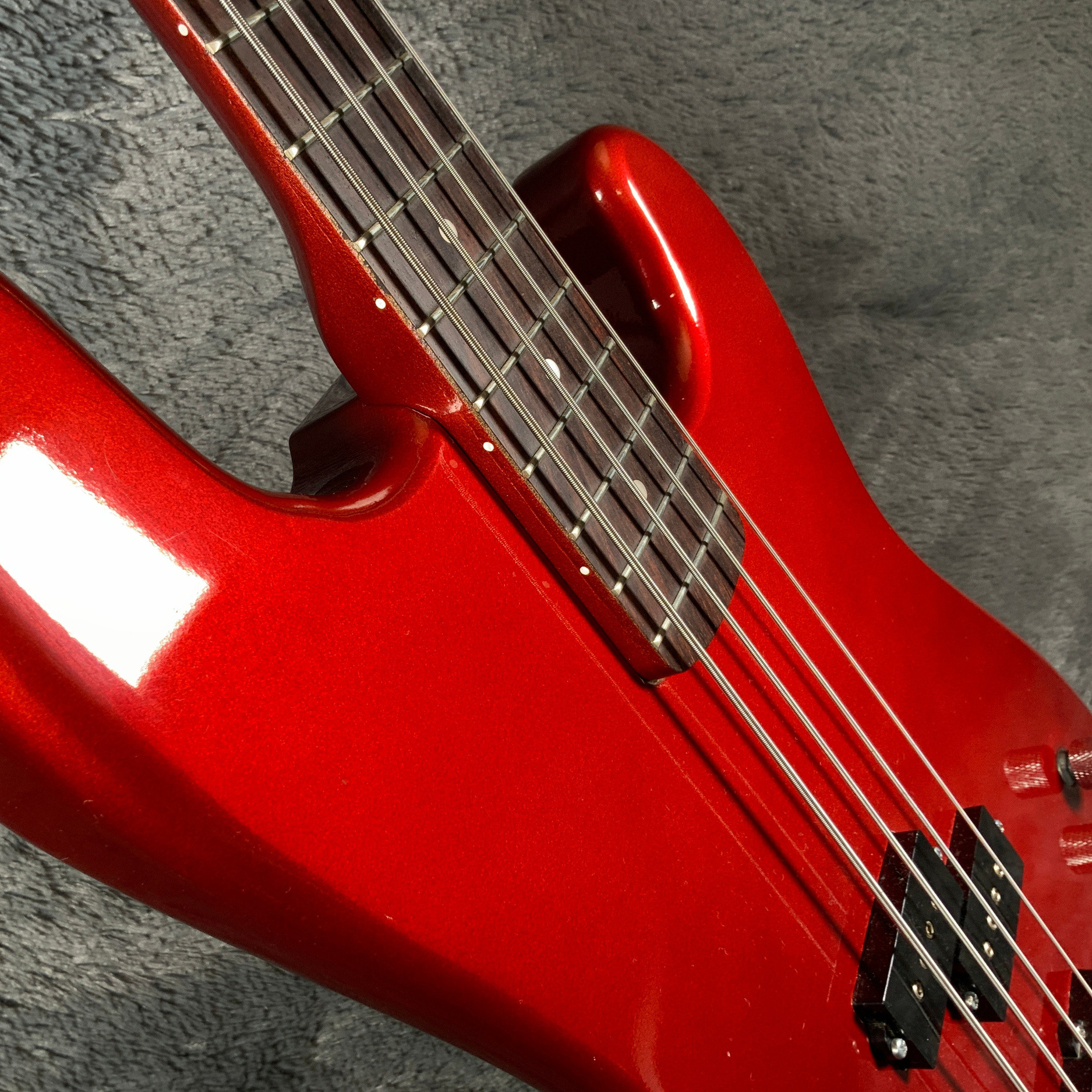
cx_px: 405
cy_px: 533
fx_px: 1249
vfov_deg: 47.2
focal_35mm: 35
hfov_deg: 46.8
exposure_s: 1/78
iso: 64
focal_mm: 3
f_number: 1.8
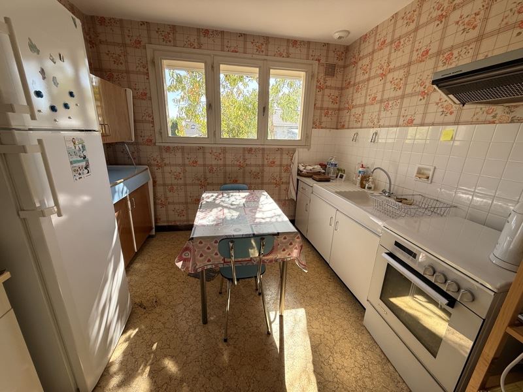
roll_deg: -1.9
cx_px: 262
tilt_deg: -15.6
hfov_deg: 102.1
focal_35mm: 14
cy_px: 196
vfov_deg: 85.7
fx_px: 212
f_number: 2.2
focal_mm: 2.22
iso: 64
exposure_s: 1/183
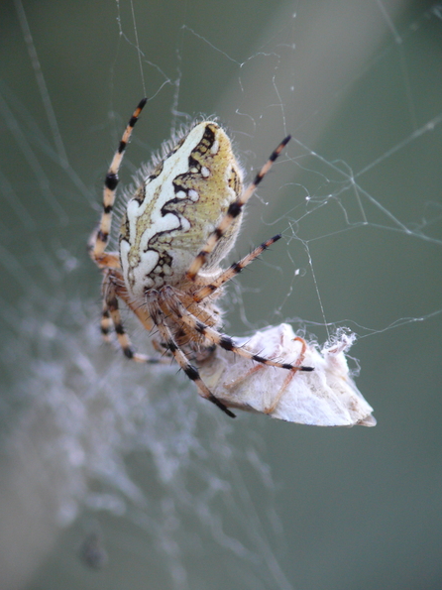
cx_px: 211
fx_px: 3406
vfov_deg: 9.9
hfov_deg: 7.4
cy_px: 300
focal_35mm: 200
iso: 200
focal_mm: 39.4
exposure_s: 1/60
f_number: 3.6
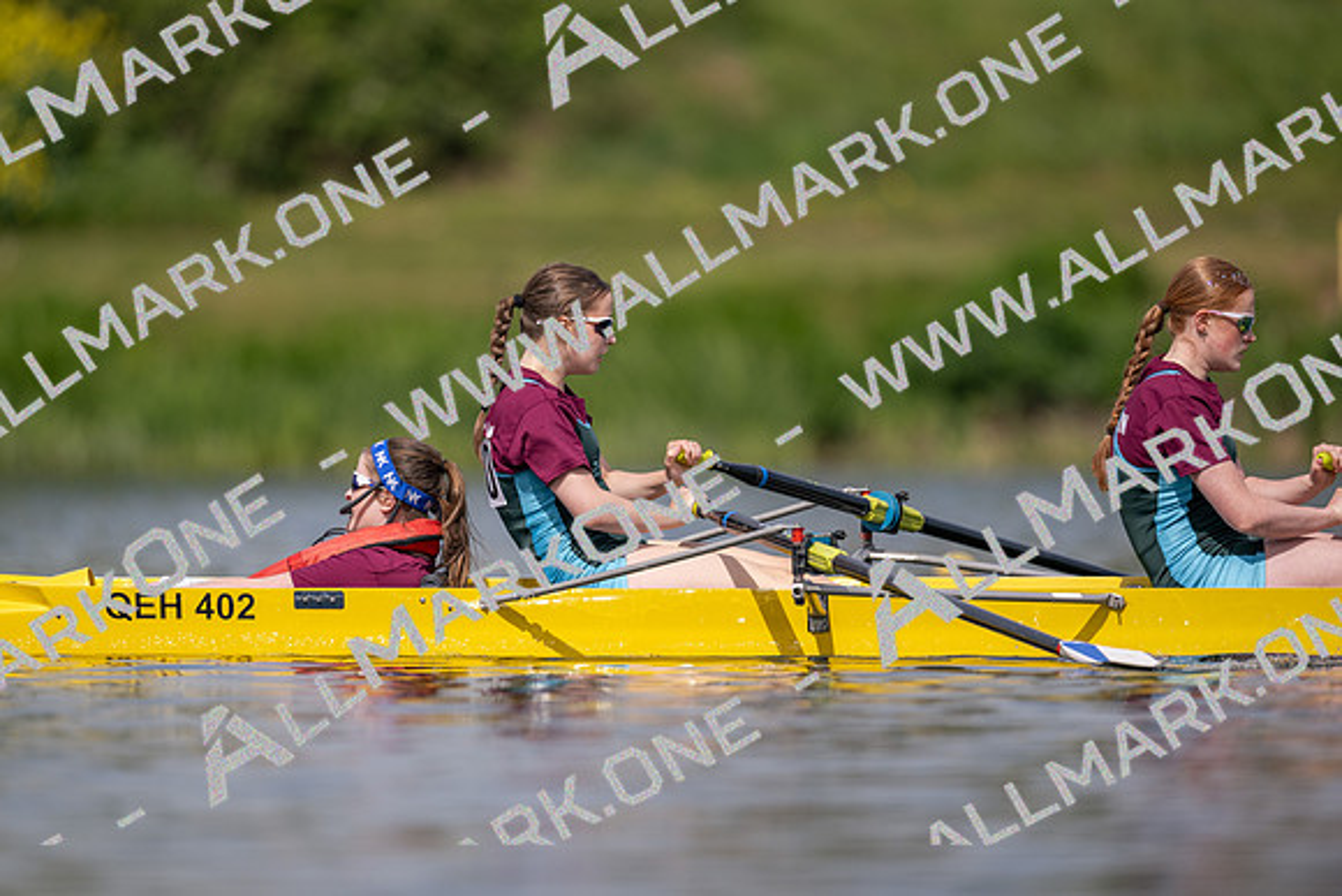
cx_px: 671
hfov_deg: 3.4
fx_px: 22371
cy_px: 448
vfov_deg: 2.3
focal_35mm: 600
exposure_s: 1/2500
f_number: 4
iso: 200
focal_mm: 600
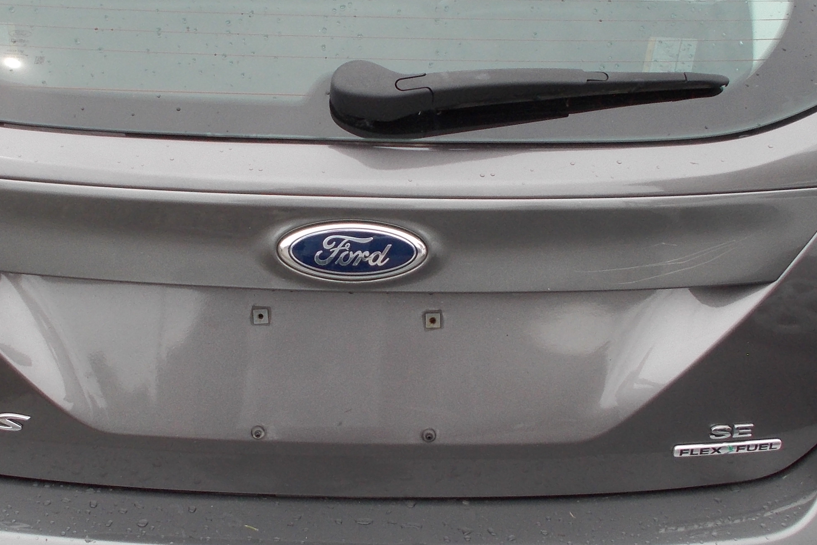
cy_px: 211
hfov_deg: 31.3
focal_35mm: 64
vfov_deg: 21.2
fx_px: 1452
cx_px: 314
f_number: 3.2
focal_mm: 4.6
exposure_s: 1/320
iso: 80
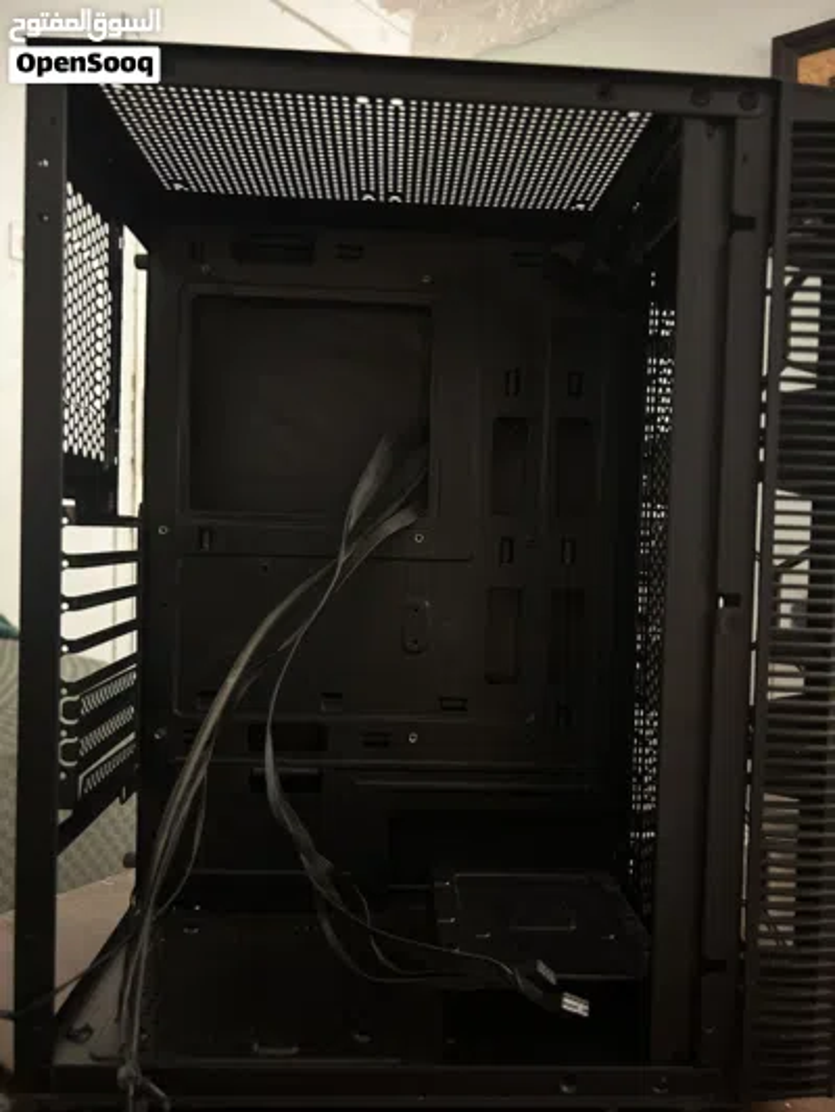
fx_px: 836
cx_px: 418
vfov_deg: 67.3
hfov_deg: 53.1
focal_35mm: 26
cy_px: 556
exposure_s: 1/17
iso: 2000
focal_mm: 5.7
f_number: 1.5
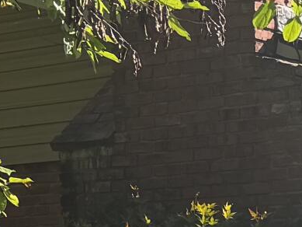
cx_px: 240
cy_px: 383
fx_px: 1614
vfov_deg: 7.8
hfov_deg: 10.7
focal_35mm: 185
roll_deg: +1.0
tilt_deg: -1.3
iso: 80
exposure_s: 1/1812
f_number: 1.78
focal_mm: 6.76
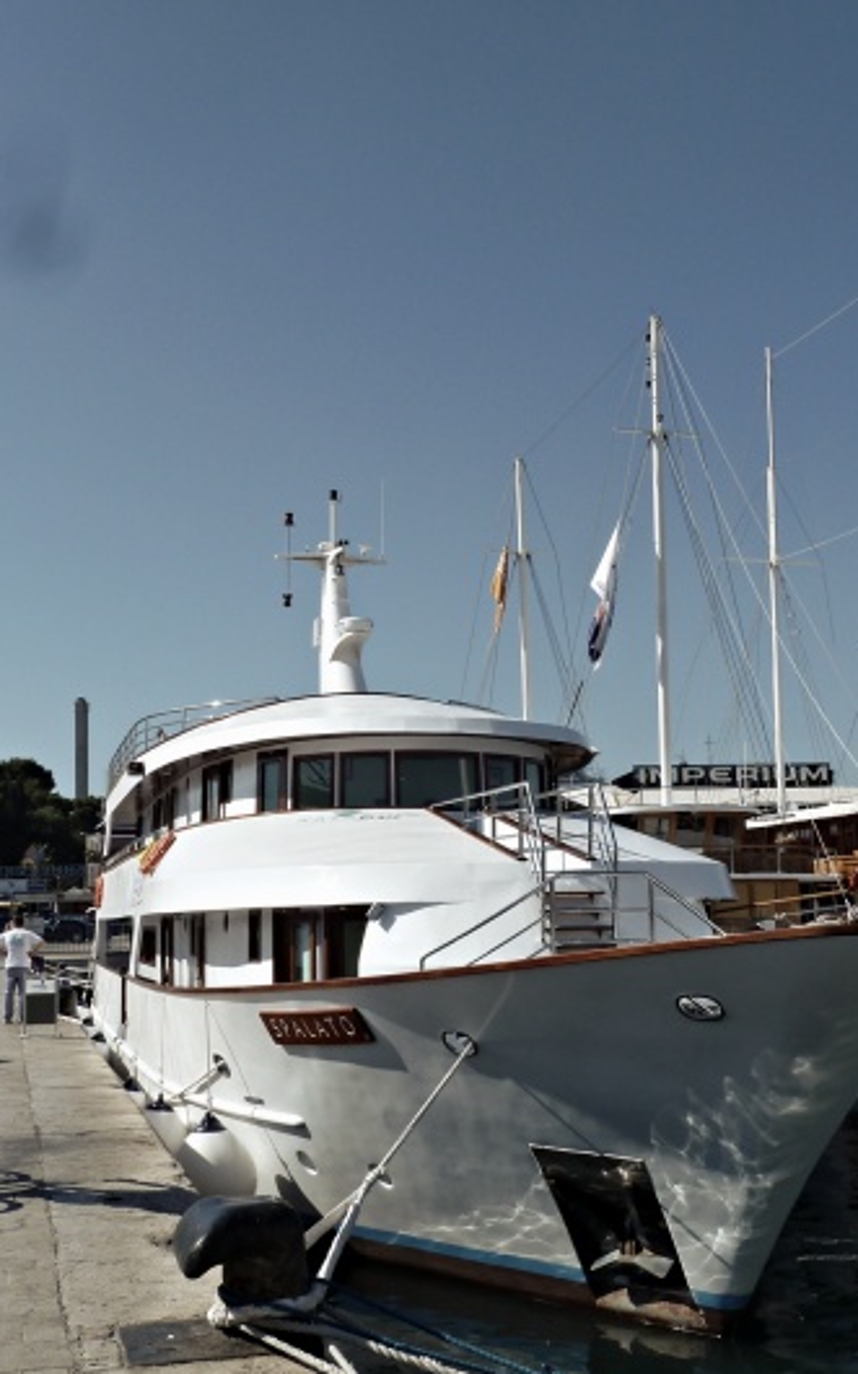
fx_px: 1572
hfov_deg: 30.5
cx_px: 503
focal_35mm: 42
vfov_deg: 47.1
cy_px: 773
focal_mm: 5.7
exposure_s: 1/500
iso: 80
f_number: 5.6
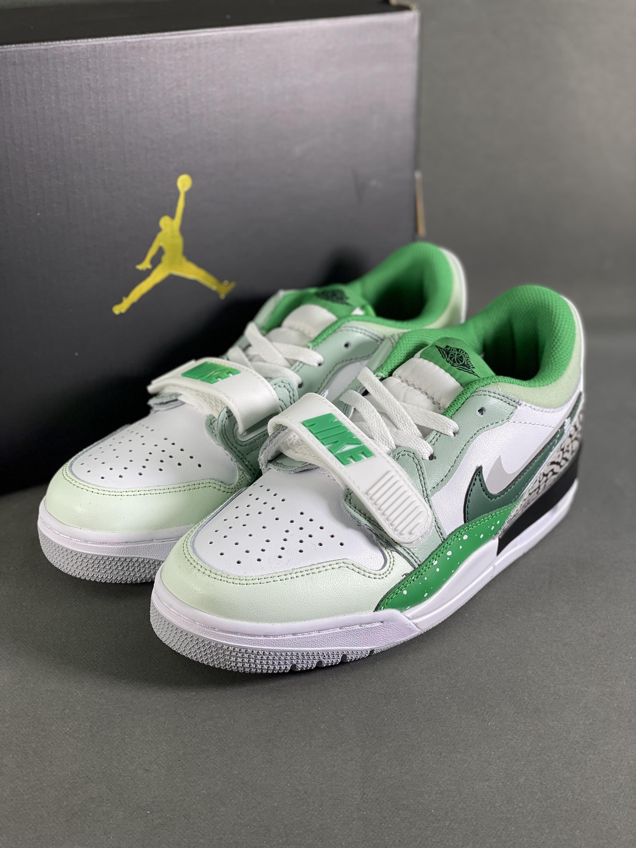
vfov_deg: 36.8
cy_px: 424
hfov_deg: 28.0
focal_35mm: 52
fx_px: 1274
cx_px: 318
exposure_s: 1/302
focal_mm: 6
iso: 20
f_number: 2
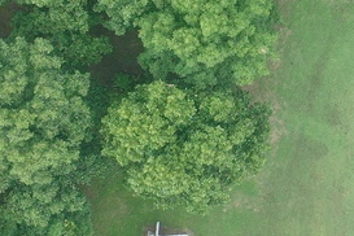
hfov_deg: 11.7
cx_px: 578
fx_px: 1632
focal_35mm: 166
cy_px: 17
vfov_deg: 8.2
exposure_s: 1/120
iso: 100
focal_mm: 10.26
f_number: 4
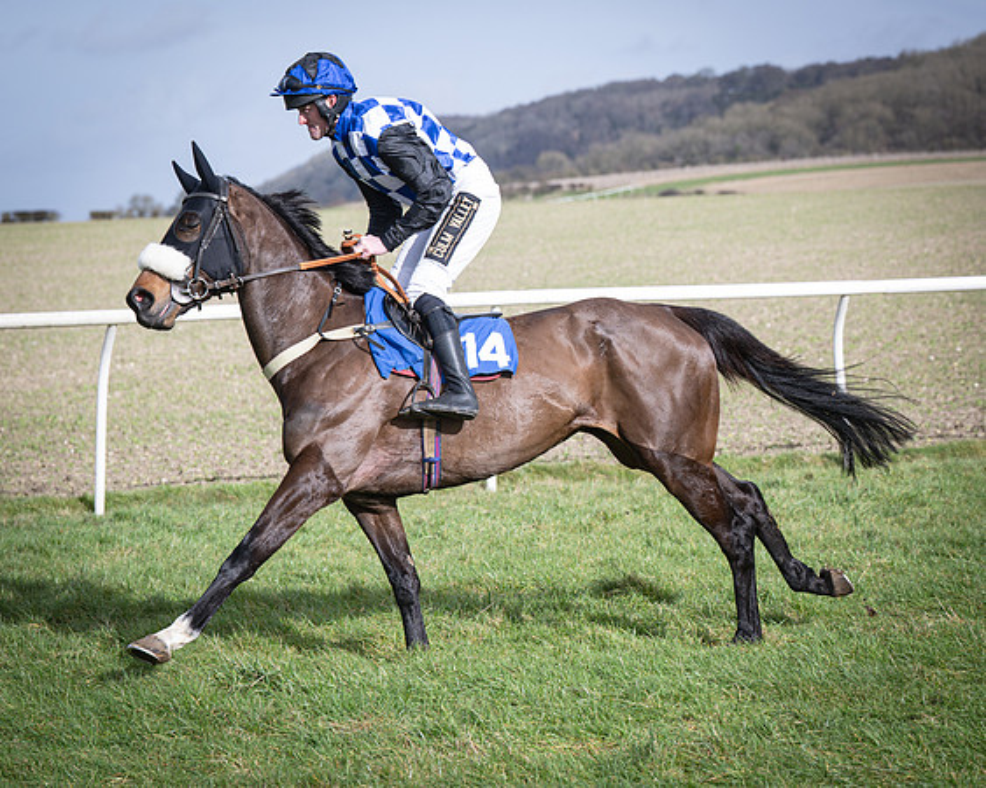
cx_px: 464
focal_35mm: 129
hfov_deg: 14.9
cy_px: 502
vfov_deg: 11.9
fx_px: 3774
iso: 200
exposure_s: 1/1600
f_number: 4
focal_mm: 84
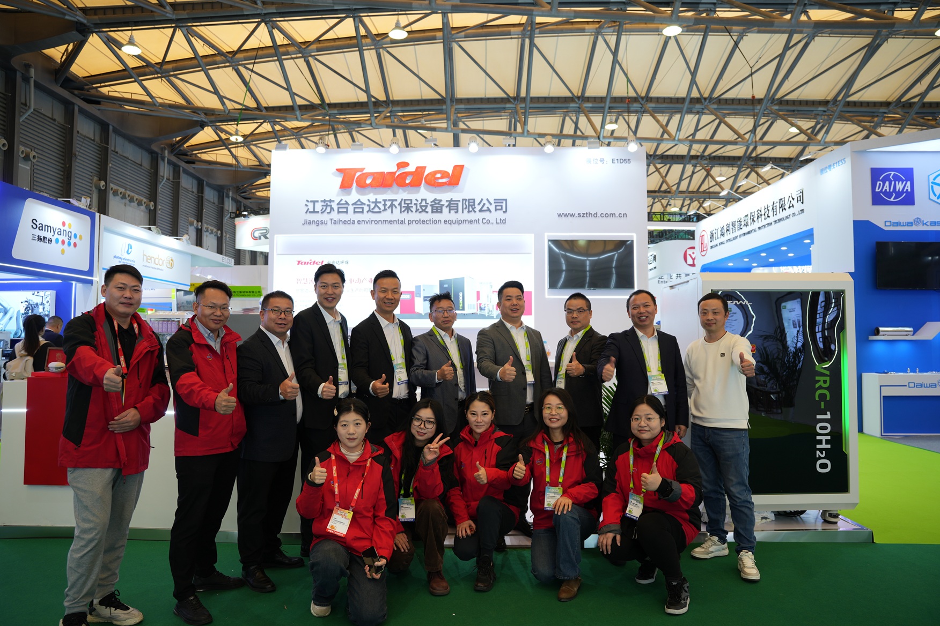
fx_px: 627
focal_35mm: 24
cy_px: 313
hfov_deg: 73.7
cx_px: 470
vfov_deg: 53.1
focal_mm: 24
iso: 100
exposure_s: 1/40
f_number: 3.2
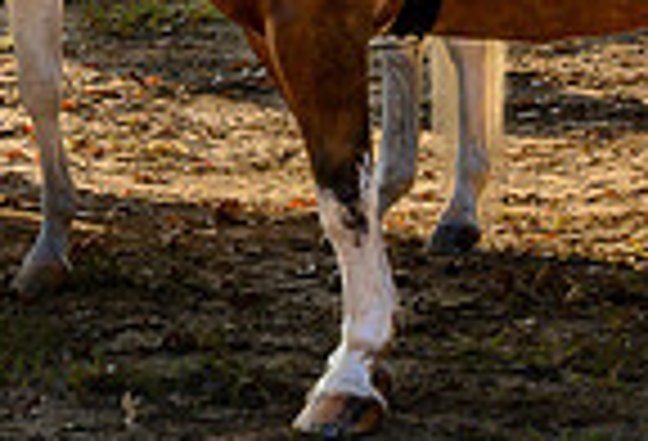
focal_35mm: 322
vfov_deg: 4.3
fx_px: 5833
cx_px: -172
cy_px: -335
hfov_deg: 6.3
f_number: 8
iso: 200
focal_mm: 50
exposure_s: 1/160
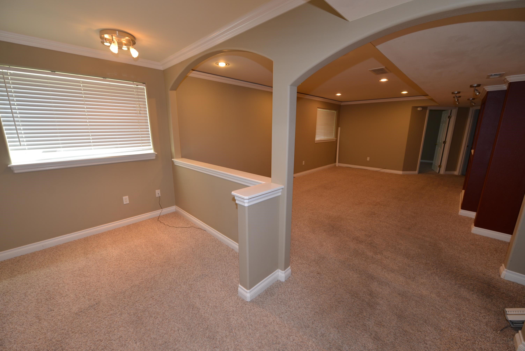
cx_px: 262
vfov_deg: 81.3
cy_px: 176
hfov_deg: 104.2
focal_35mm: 14
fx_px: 204
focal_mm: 14
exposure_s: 1/60
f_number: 4
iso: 320
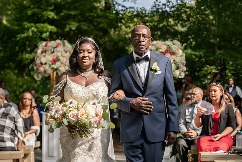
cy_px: 78
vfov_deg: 18.5
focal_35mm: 74
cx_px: 116
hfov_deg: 27.5
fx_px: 495
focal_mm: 70
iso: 200
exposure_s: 1/1250
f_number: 4
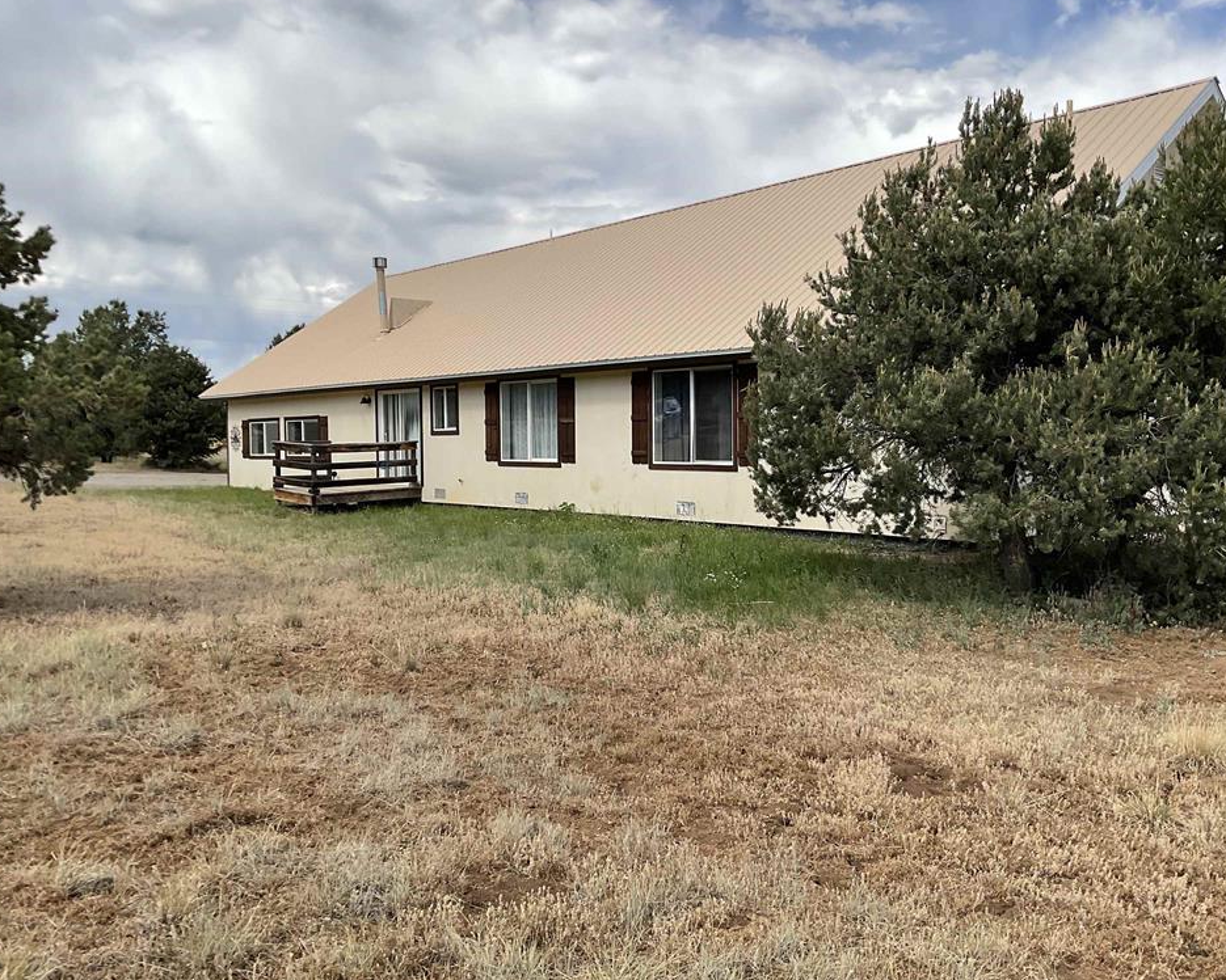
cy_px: 482
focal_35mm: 31
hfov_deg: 57.1
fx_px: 1125
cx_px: 653
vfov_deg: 47.1
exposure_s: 1/1675
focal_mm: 3
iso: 16
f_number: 1.8
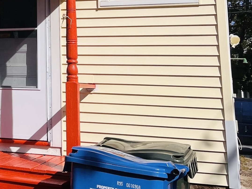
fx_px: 539
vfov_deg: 19.0
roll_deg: -2.6
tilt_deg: +12.6
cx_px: -52
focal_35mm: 74
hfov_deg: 23.9
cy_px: -24
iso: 50
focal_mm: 5.1
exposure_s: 1/6494
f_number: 1.6
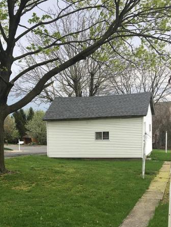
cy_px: 173
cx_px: 57
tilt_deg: -8.8
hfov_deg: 28.9
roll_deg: +1.5
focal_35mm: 50
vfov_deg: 37.1
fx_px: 329
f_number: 2.2
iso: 25
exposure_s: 1/680
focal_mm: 4.15
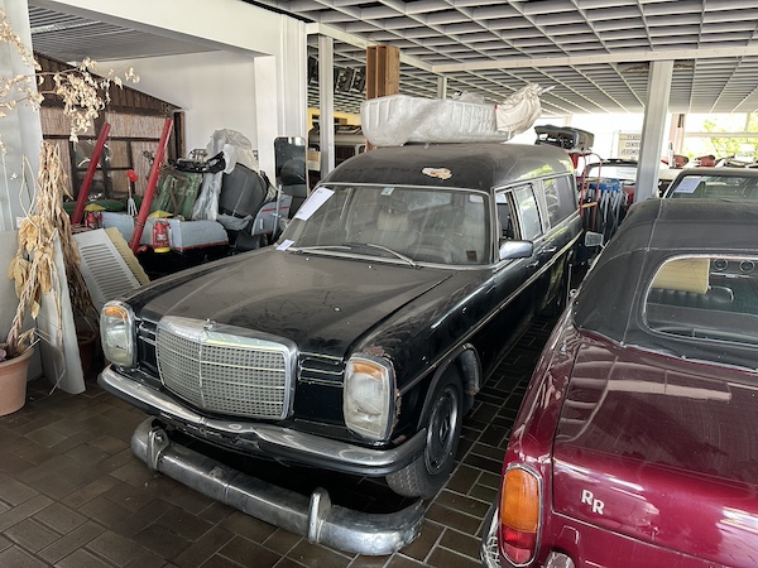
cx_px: 379
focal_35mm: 24
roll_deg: -0.7
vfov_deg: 56.8
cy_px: 284
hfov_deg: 71.6
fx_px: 526
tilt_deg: -13.5
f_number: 1.78
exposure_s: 1/60
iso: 320
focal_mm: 6.86
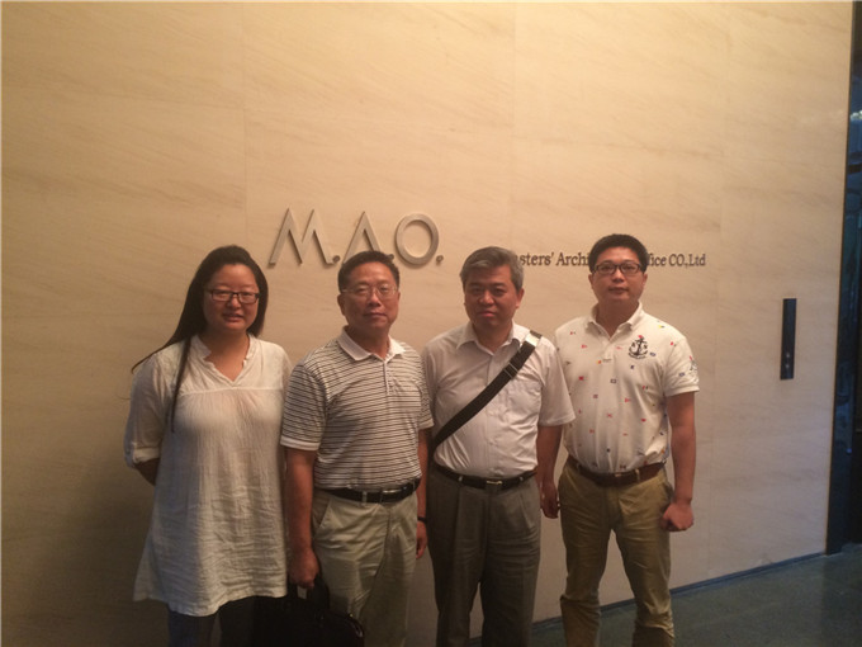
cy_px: 324
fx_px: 747
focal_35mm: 30
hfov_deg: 60.0
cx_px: 431
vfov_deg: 46.8
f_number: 2.2
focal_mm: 4.12
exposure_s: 1/33
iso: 160
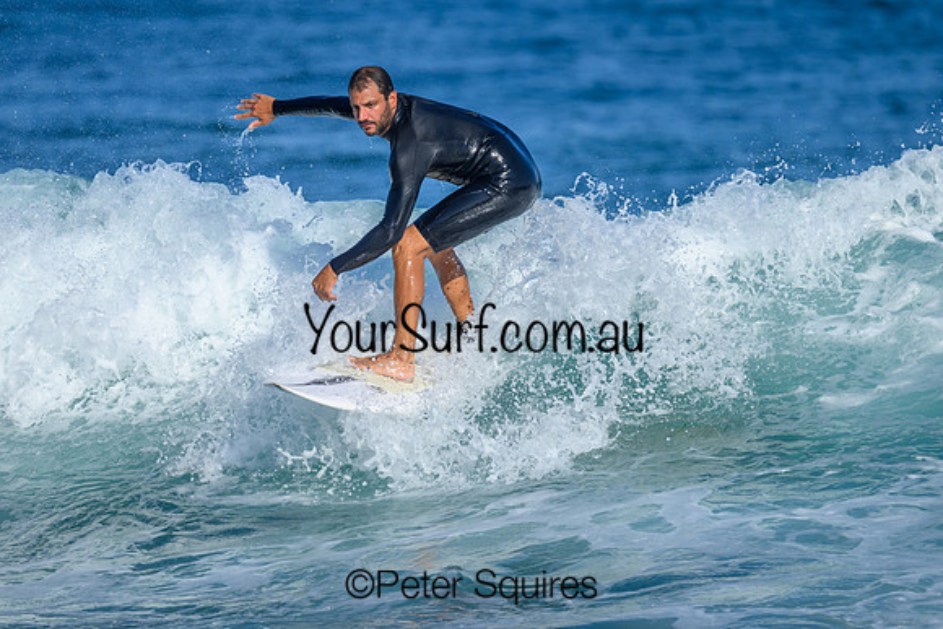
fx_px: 25509
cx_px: 529
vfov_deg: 1.4
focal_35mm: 974
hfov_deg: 2.1
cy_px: 304
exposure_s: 1/2000
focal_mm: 800
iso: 180
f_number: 6.3
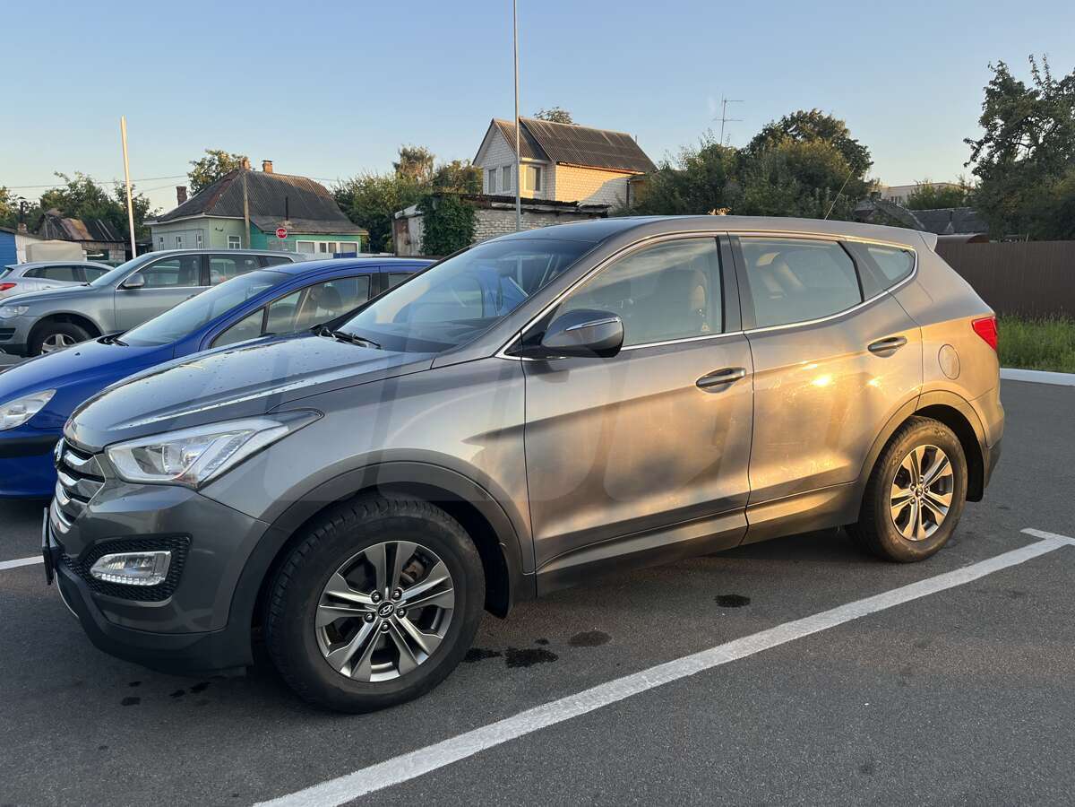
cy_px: 404
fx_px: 807
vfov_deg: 53.1
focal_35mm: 26
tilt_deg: -9.3
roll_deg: -0.4
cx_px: 538
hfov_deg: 67.3
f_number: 1.6
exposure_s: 1/459
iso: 50
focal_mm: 5.1
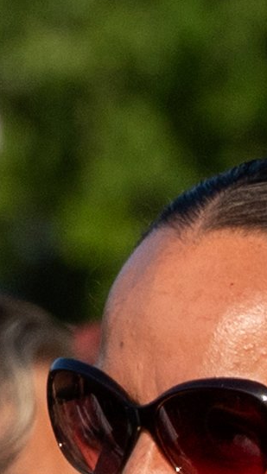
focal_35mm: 2310
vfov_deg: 0.9
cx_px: -748
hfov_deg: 0.5
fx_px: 29061
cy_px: 481
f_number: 9
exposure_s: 1/800
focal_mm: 200
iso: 640
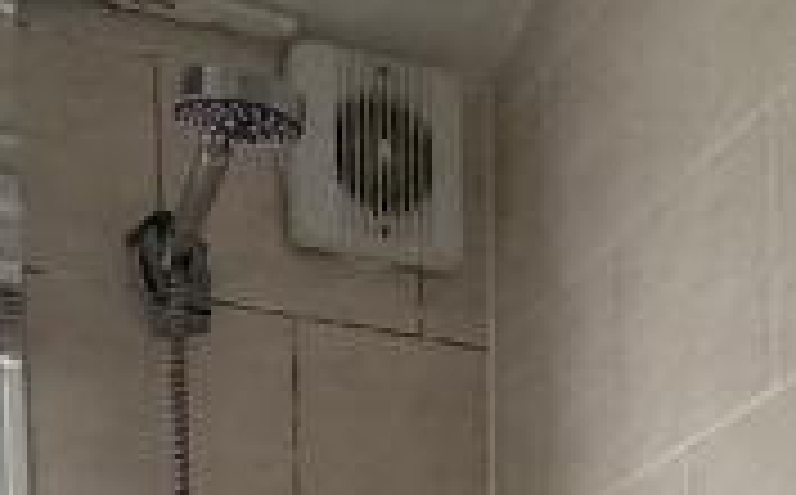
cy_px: 1256
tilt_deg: -4.0
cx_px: 499
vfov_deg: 11.8
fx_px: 1863
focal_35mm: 86
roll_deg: +1.6
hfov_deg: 24.1
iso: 320
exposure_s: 1/80
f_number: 2.2
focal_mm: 2.22
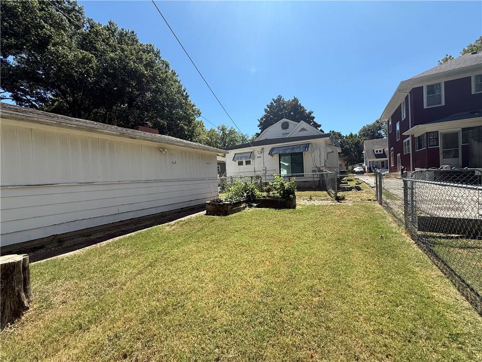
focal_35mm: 14
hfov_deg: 102.1
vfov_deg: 85.7
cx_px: 241
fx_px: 195
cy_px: 181
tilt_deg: -1.2
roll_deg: +3.3
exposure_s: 1/1339
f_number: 2.2
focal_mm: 2.22
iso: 50
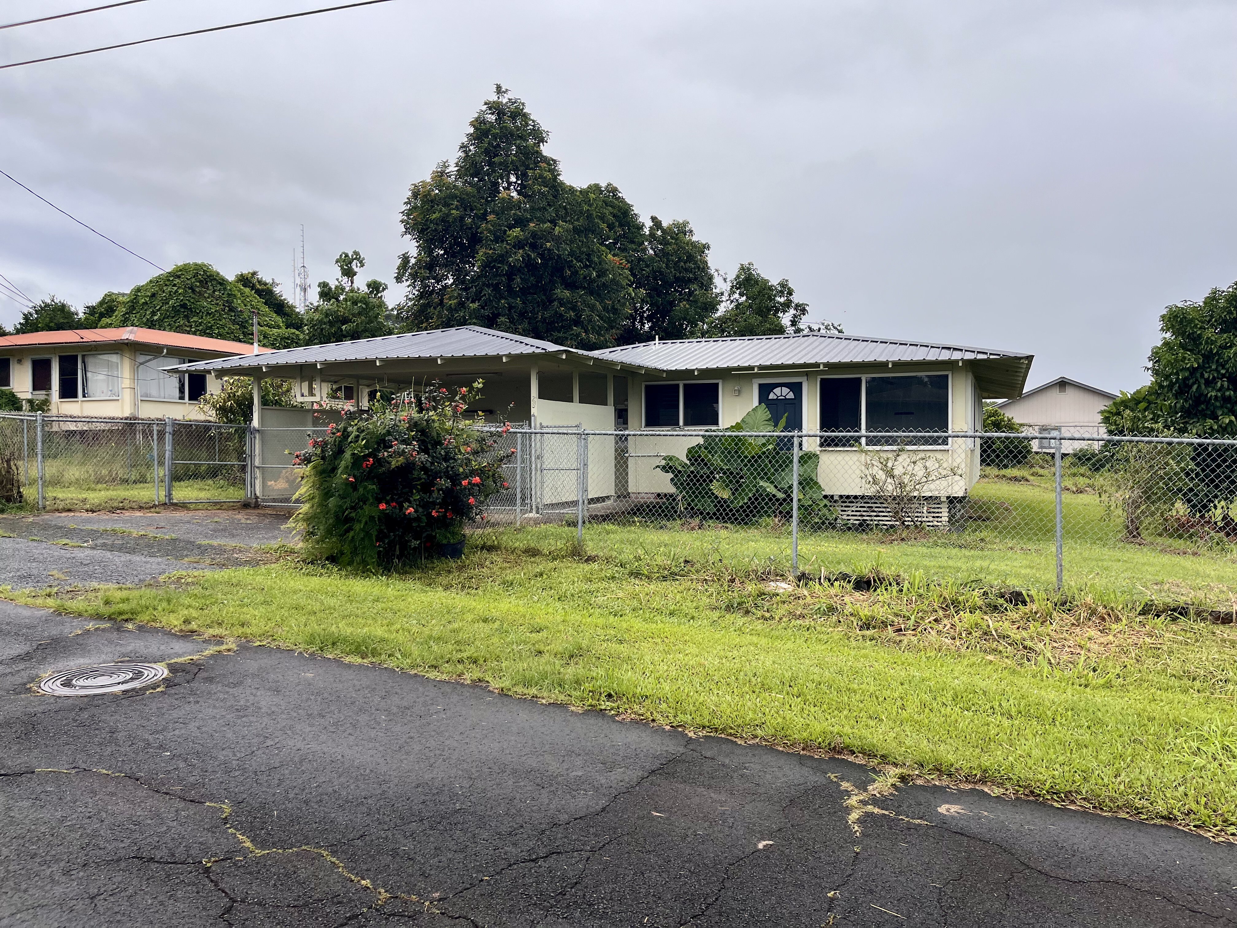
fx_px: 929
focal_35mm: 26
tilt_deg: -1.3
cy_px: 464
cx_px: 618
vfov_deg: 53.1
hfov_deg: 67.3
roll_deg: +0.7
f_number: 1.6
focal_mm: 5.1
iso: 50
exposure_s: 1/3623
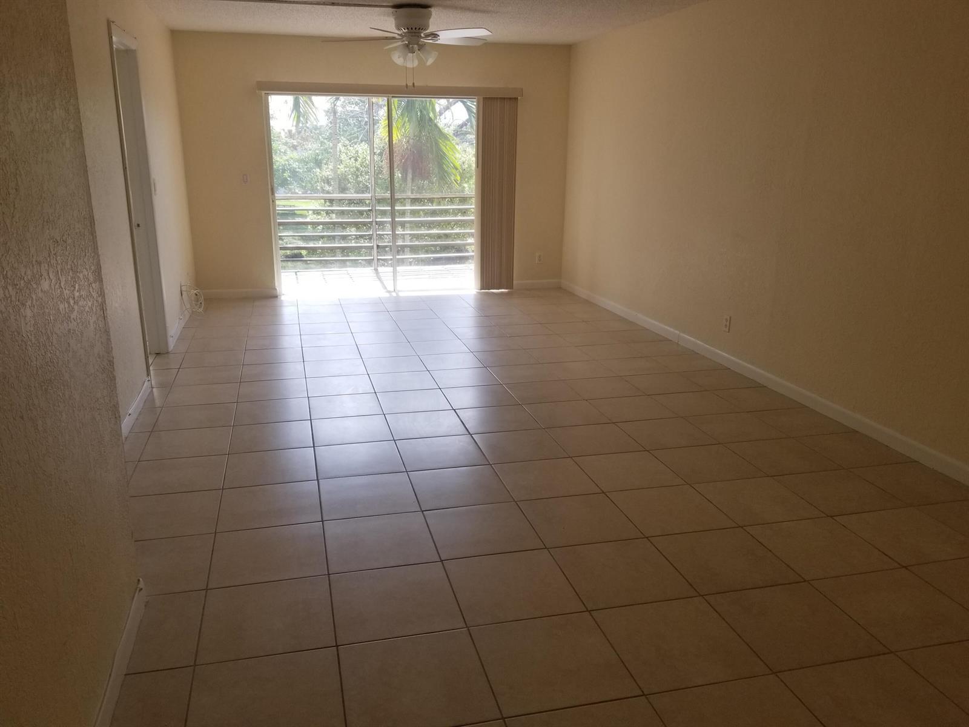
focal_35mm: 26
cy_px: 364
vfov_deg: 53.1
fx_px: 728
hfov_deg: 67.3
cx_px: 484
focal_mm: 4.25
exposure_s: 1/258
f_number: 1.7
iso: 50
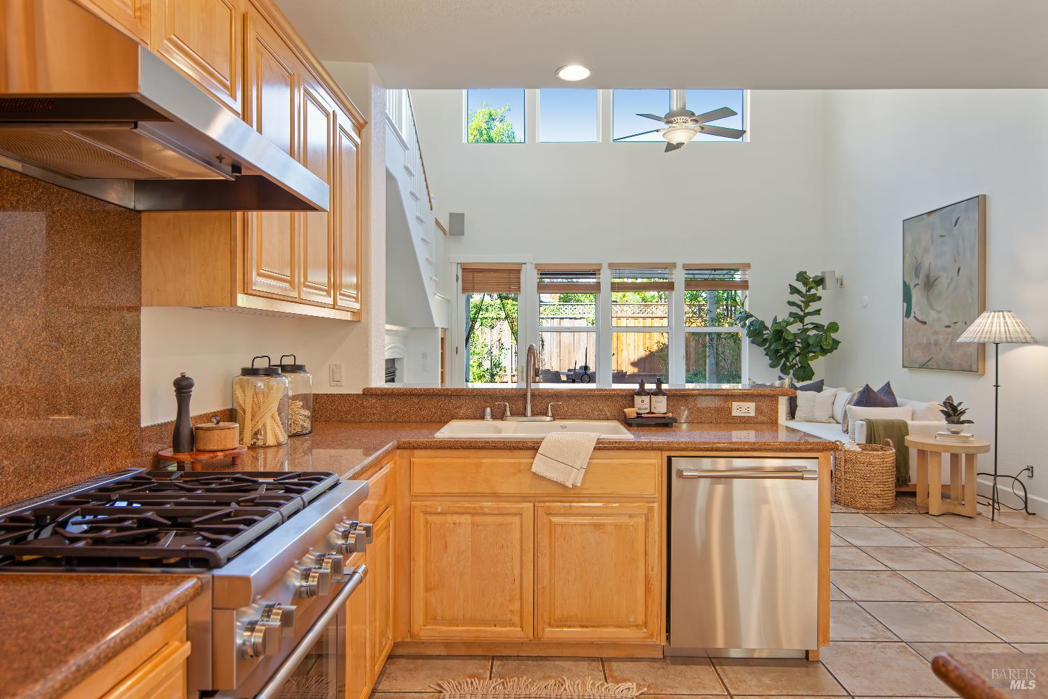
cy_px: 350
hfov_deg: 81.2
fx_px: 611
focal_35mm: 21
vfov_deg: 59.5
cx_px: 524
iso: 100
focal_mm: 14
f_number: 3.2
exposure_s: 1/40
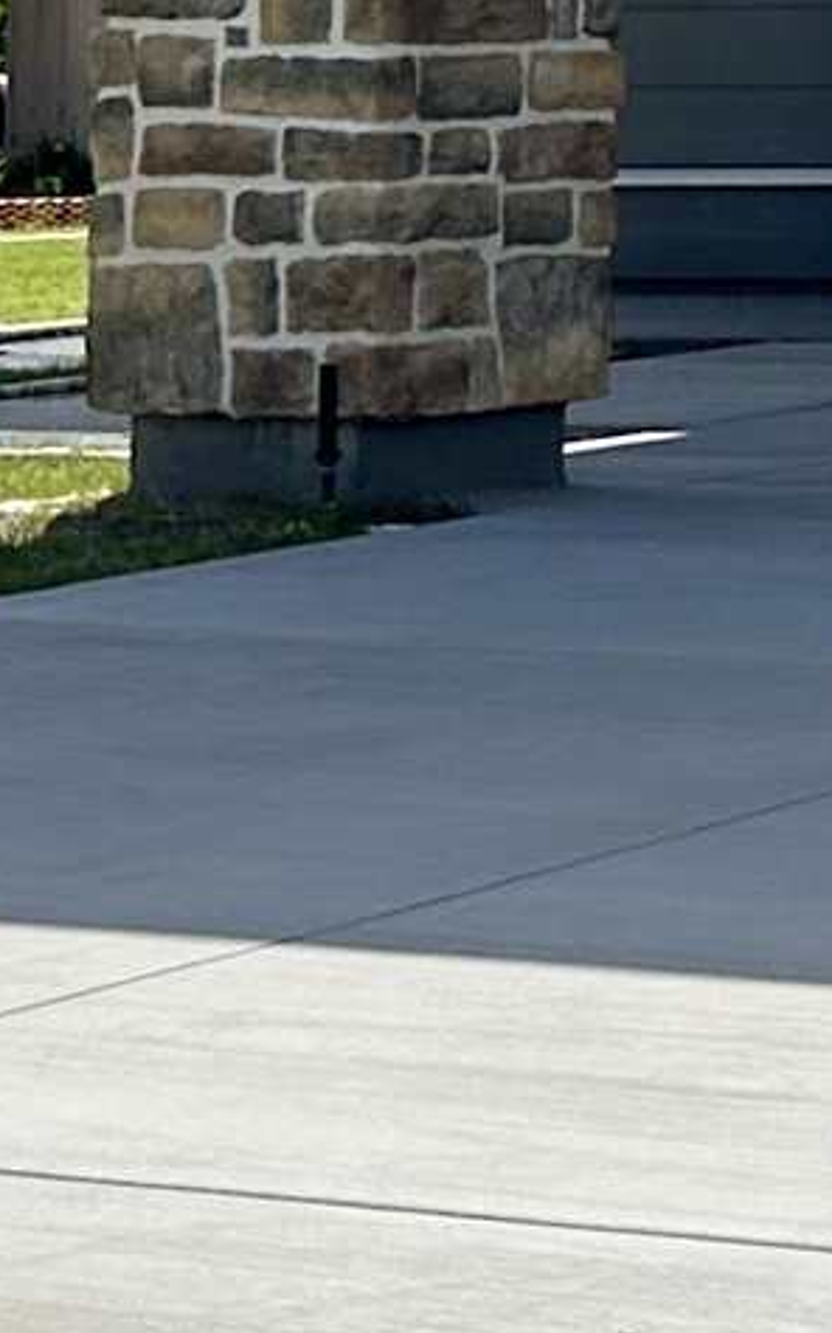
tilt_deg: +4.5
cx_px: 2845
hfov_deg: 6.8
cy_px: -591
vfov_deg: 12.2
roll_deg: +0.1
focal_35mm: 165
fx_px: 5990
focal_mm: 6.86
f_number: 1.78
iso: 80
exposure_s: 1/6211
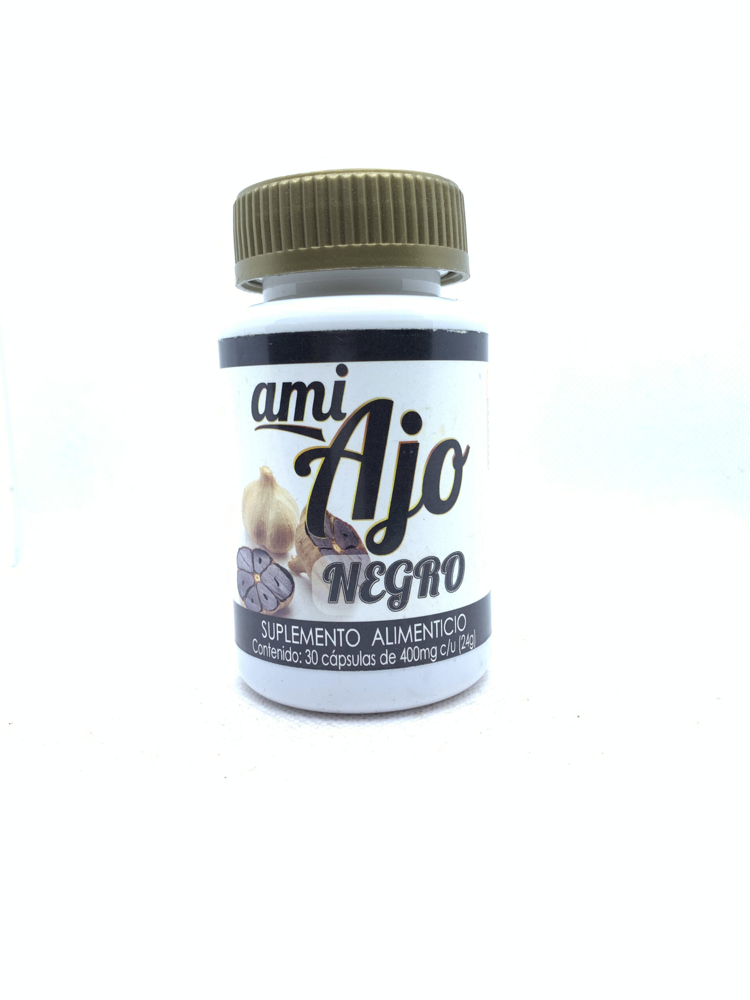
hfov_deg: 53.1
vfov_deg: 67.3
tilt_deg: -7.4
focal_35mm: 26
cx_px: 375
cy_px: 500
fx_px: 751
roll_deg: +1.3
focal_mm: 4.25
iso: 25
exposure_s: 1/123
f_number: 1.8
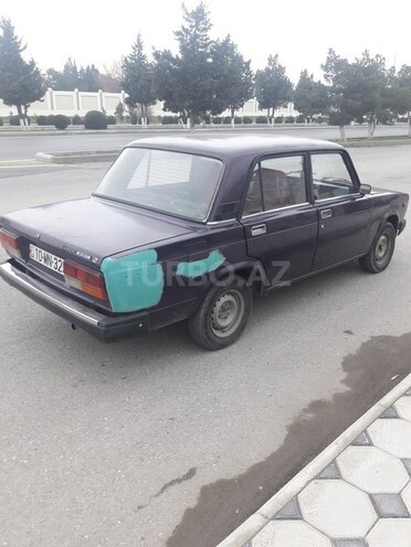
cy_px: 274
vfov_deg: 63.4
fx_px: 443
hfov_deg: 49.7
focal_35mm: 28
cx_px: 206
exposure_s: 1/33
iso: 80
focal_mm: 3.7
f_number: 1.9
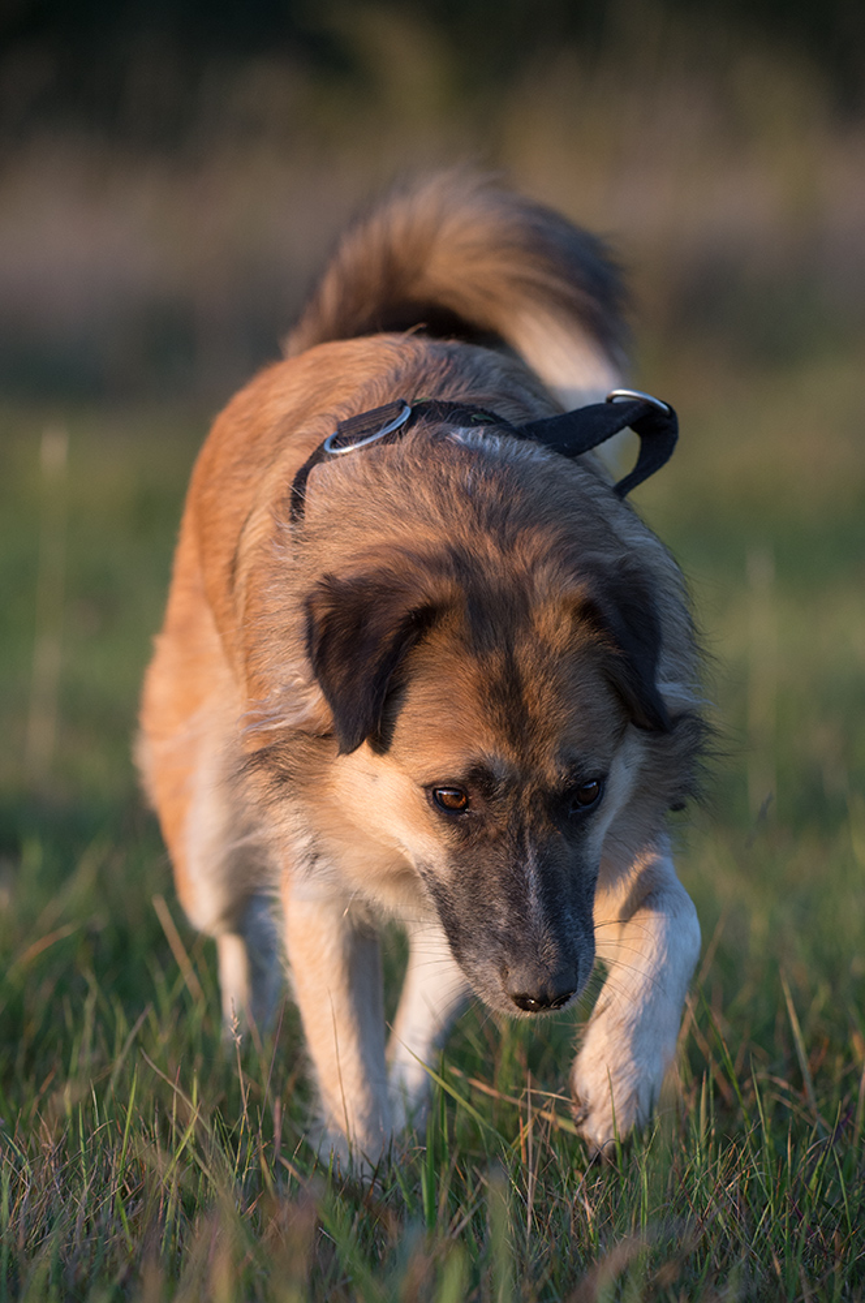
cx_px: 432
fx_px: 7589
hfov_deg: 6.5
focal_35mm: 210
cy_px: 652
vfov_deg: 9.8
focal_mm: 210
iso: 1100
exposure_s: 1/1250
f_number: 5.6
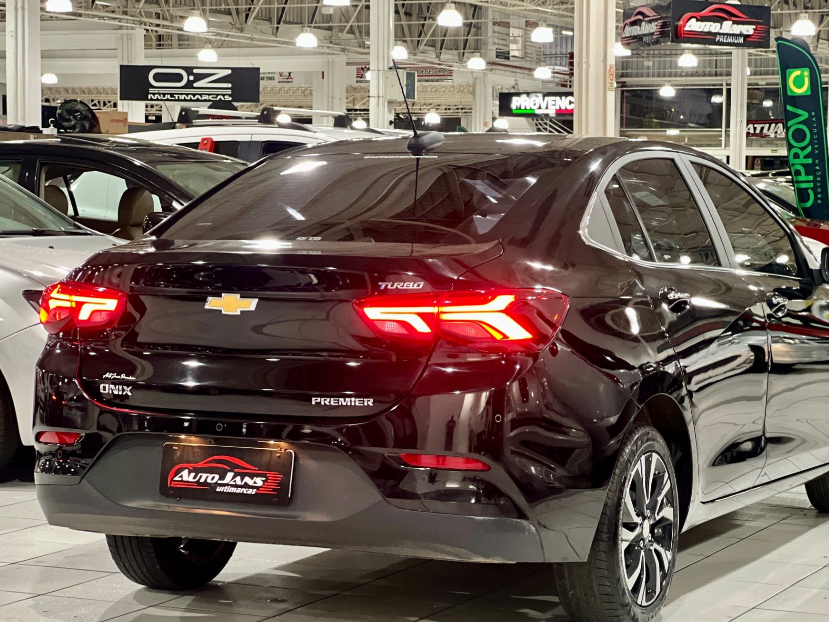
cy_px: 359
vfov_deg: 16.6
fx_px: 2132
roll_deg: -0.5
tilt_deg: -4.8
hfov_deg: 22.0
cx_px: 462
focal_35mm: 89
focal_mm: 9
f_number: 2.8
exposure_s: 1/20
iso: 400
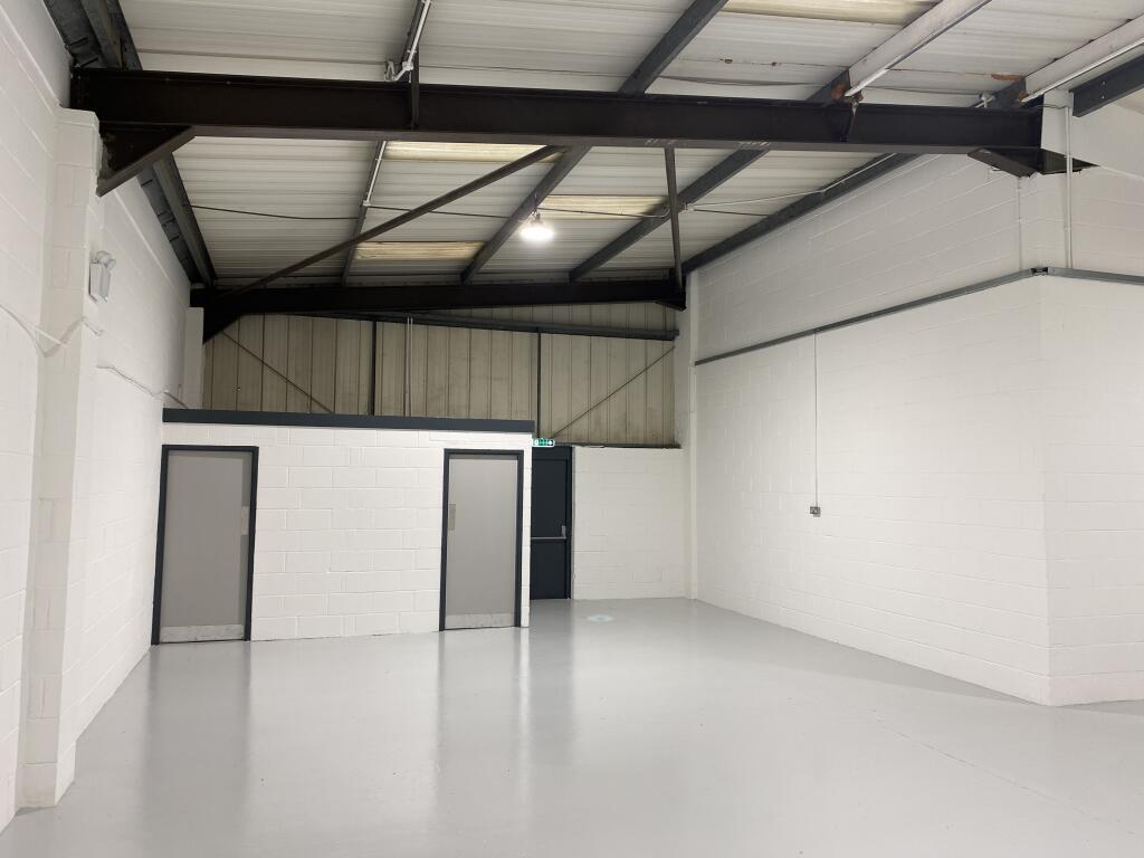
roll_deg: -0.9
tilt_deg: +3.3
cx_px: 572
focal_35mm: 26
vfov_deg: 53.1
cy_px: 429
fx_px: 859
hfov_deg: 67.3
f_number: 1.8
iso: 50
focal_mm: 4.25
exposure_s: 1/100
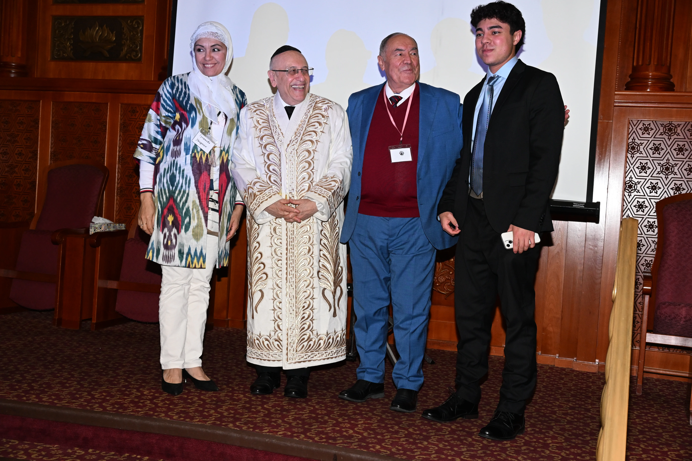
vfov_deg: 30.8
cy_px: 230
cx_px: 346
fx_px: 836
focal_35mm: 44
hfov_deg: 45.0
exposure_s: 1/125
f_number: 5.6
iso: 1000
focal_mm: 29
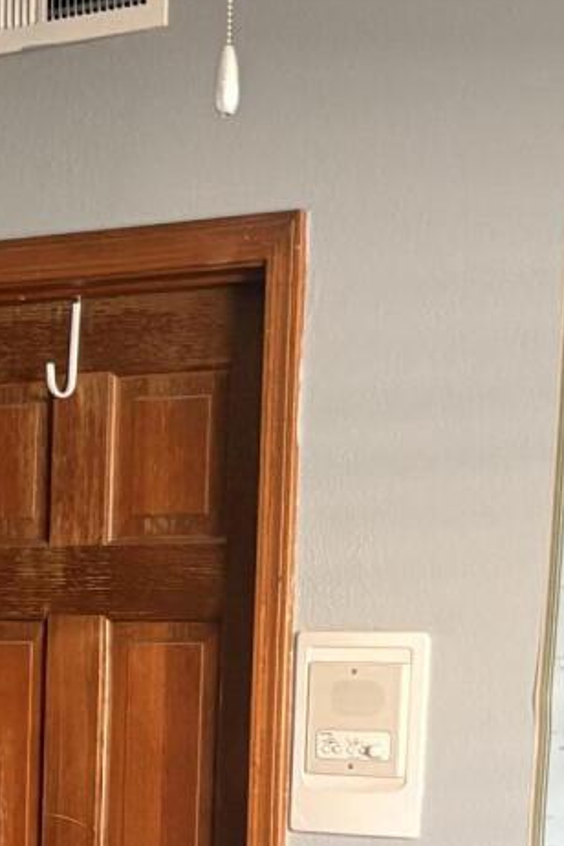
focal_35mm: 117
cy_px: 960
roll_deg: -1.7
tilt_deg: -5.2
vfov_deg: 16.9
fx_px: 2749
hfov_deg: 11.6
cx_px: 77
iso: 320
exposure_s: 1/60
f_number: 1.6
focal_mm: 5.96
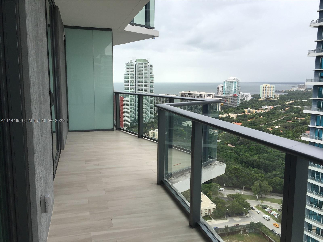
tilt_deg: -8.5
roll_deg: -1.5
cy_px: 121
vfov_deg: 48.2
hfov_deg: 61.7
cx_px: 162
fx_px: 271
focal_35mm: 29
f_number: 2.2
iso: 32
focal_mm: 4.15
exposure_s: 1/520
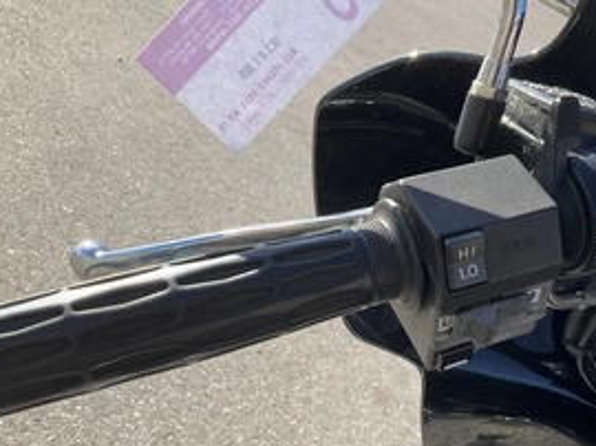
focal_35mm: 43
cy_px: 296
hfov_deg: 43.0
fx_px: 740
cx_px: 417
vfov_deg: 33.3
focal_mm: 3
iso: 25
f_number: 1.8
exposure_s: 1/739
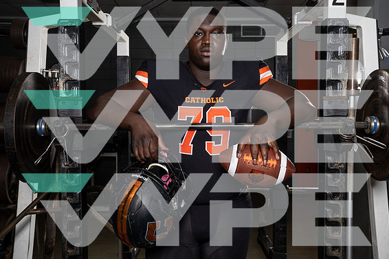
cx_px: 199
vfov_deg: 35.9
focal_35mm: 37
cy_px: 127
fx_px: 400
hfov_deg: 51.9
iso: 800
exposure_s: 1/250
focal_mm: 36
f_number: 10
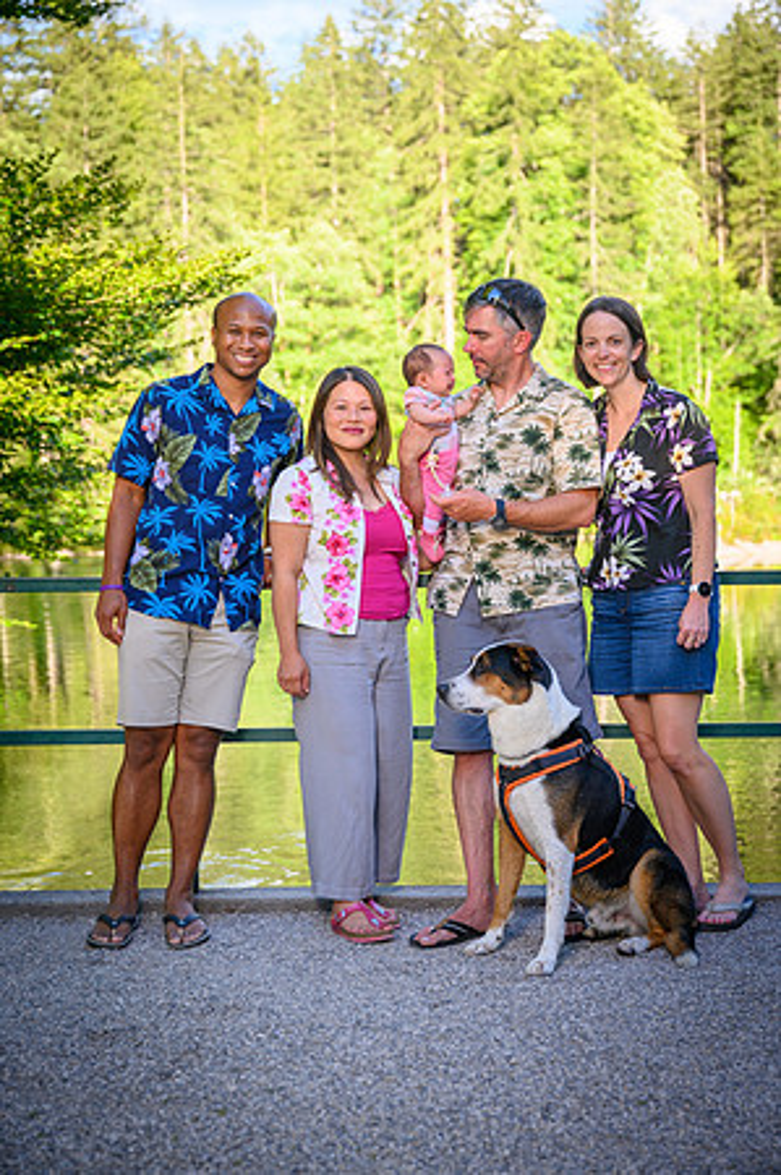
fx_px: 1663
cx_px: 390
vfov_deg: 38.9
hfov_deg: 26.4
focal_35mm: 51
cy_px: 588
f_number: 3.2
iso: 100
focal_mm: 51
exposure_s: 1/400
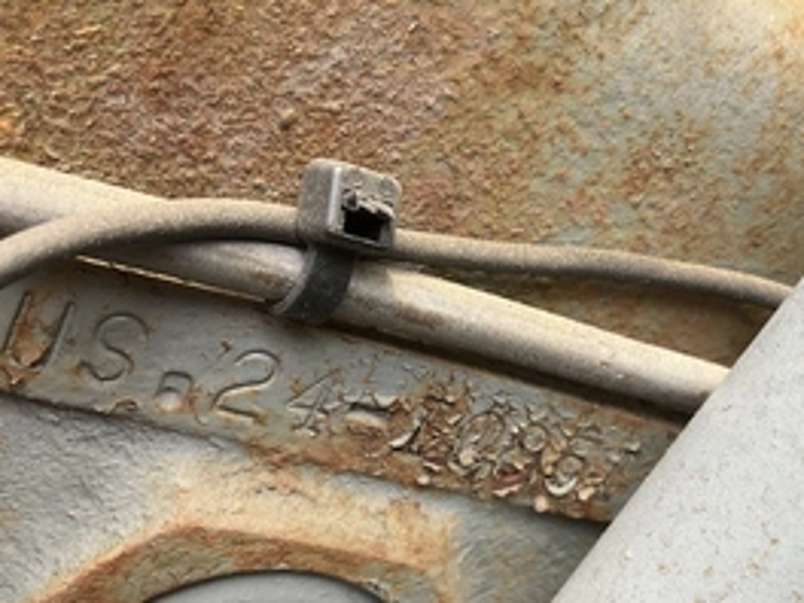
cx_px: 466
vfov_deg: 32.4
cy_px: 432
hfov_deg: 42.8
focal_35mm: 44
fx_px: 1022
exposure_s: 1/122
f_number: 1.8
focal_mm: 3
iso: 32
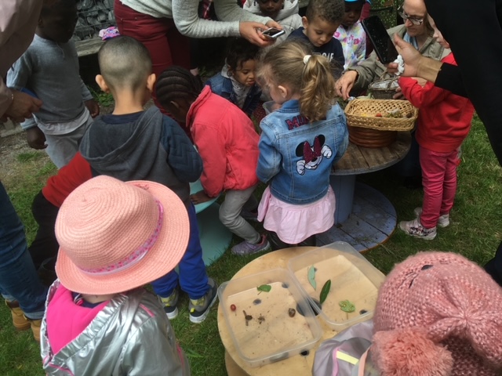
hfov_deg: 61.7
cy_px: 188
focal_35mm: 29
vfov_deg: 48.2
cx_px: 251
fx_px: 421
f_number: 2.2
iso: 25
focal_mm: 4.15
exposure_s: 1/422
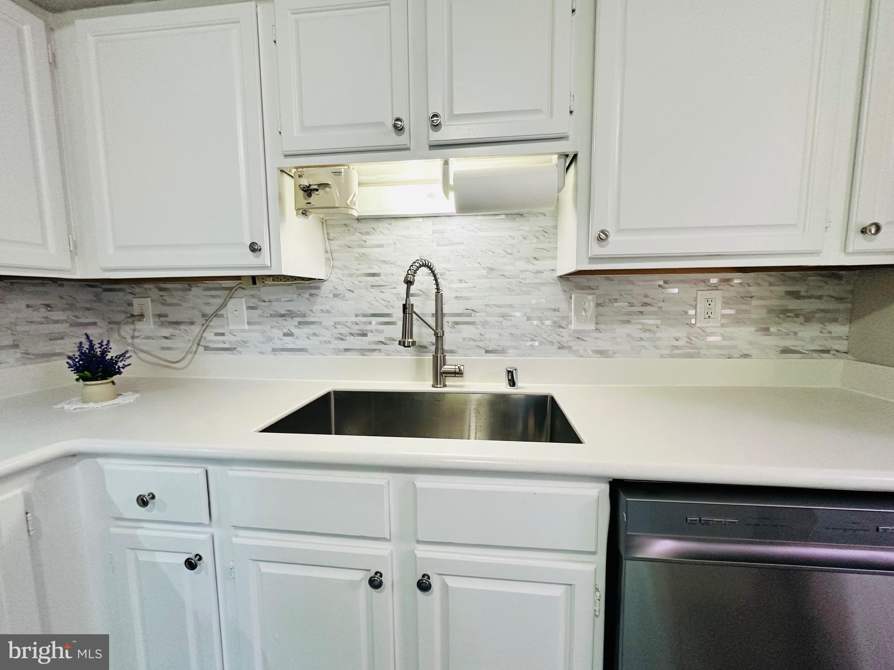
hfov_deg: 102.1
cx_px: 447
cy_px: 335
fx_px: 362
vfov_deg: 85.7
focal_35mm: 14
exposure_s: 1/120
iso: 250
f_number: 2.2
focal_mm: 2.22
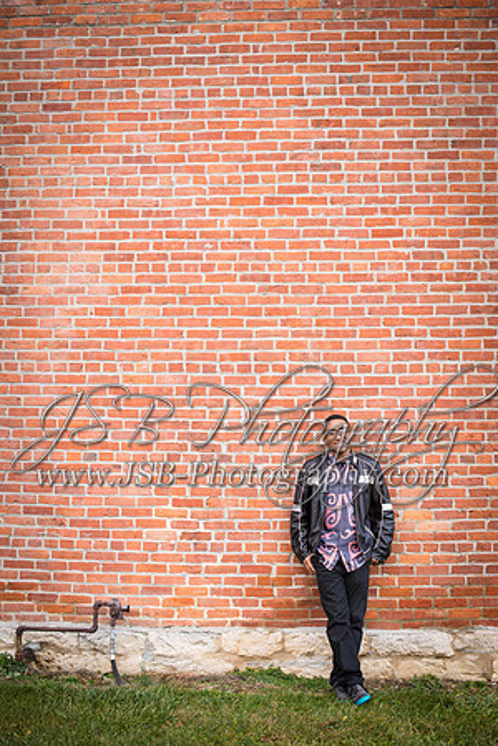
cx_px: 249
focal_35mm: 50
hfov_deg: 27.0
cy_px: 373
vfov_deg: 39.6
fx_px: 1037
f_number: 2.8
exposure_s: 1/60
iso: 200
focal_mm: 50
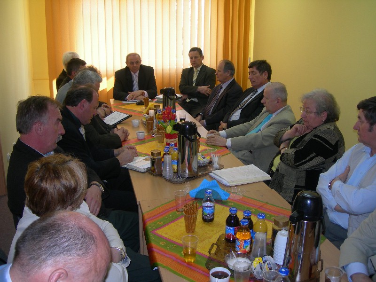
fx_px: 413
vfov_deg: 37.7
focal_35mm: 38
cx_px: 188
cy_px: 141
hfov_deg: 49.0
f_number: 2.8
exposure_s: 1/30
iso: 50
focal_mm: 7.8
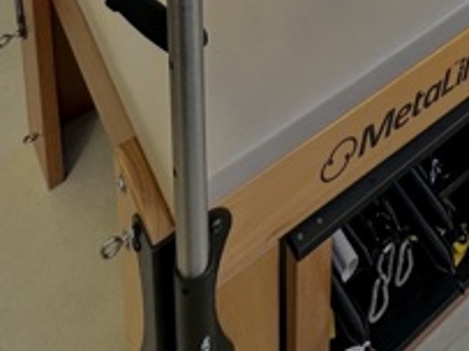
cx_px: 373
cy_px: -545
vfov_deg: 13.9
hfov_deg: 30.5
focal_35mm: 62
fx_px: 840
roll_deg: -1.5
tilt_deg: -13.4
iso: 64
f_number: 2.2
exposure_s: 1/120
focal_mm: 2.22
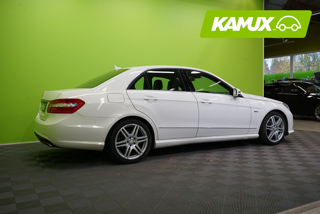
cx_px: 160
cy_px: 107
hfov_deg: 57.2
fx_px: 293
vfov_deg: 40.0
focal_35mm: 33
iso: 500
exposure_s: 1/40
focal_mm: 33
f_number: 6.3
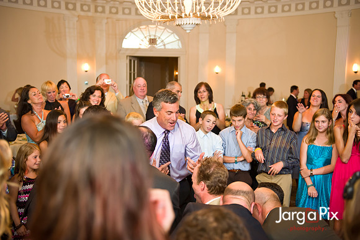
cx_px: 180
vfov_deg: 31.9
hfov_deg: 46.4
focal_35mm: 42
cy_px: 120
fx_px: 420
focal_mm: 42
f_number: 3.2
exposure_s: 1/125
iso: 1600
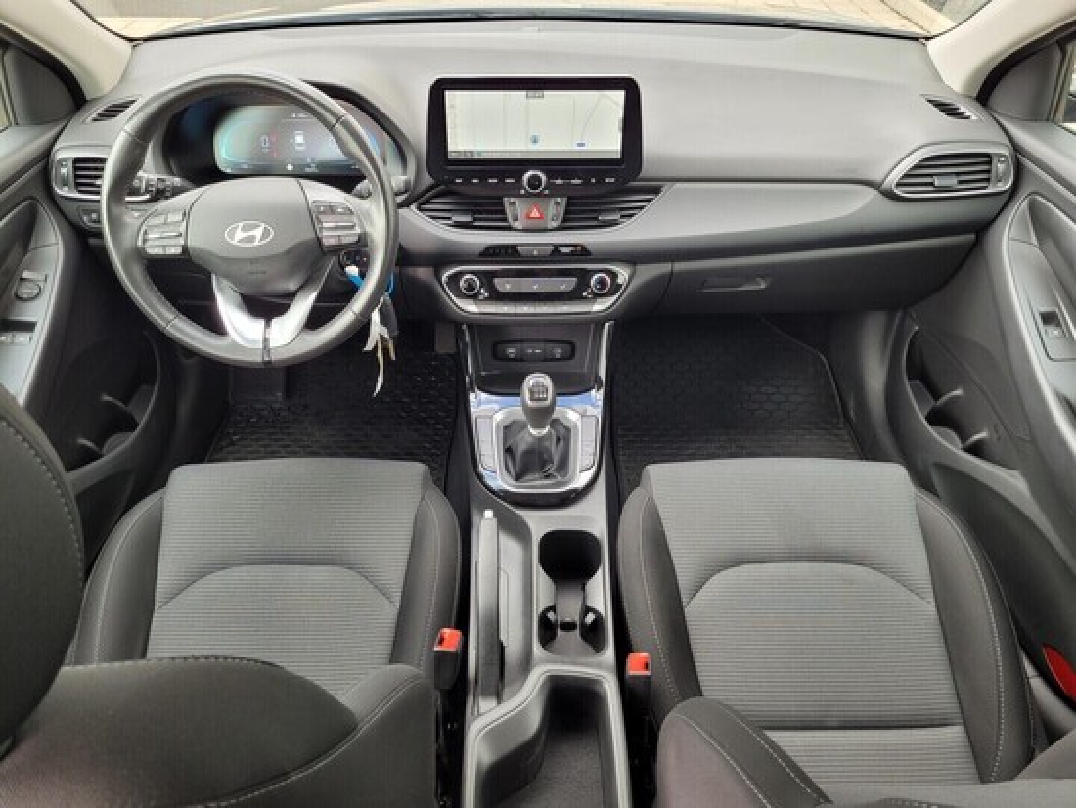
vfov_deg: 53.1
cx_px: 538
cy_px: 404
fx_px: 809
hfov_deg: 67.3
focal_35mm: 26
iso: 80
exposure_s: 1/100
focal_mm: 5.4
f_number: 1.8
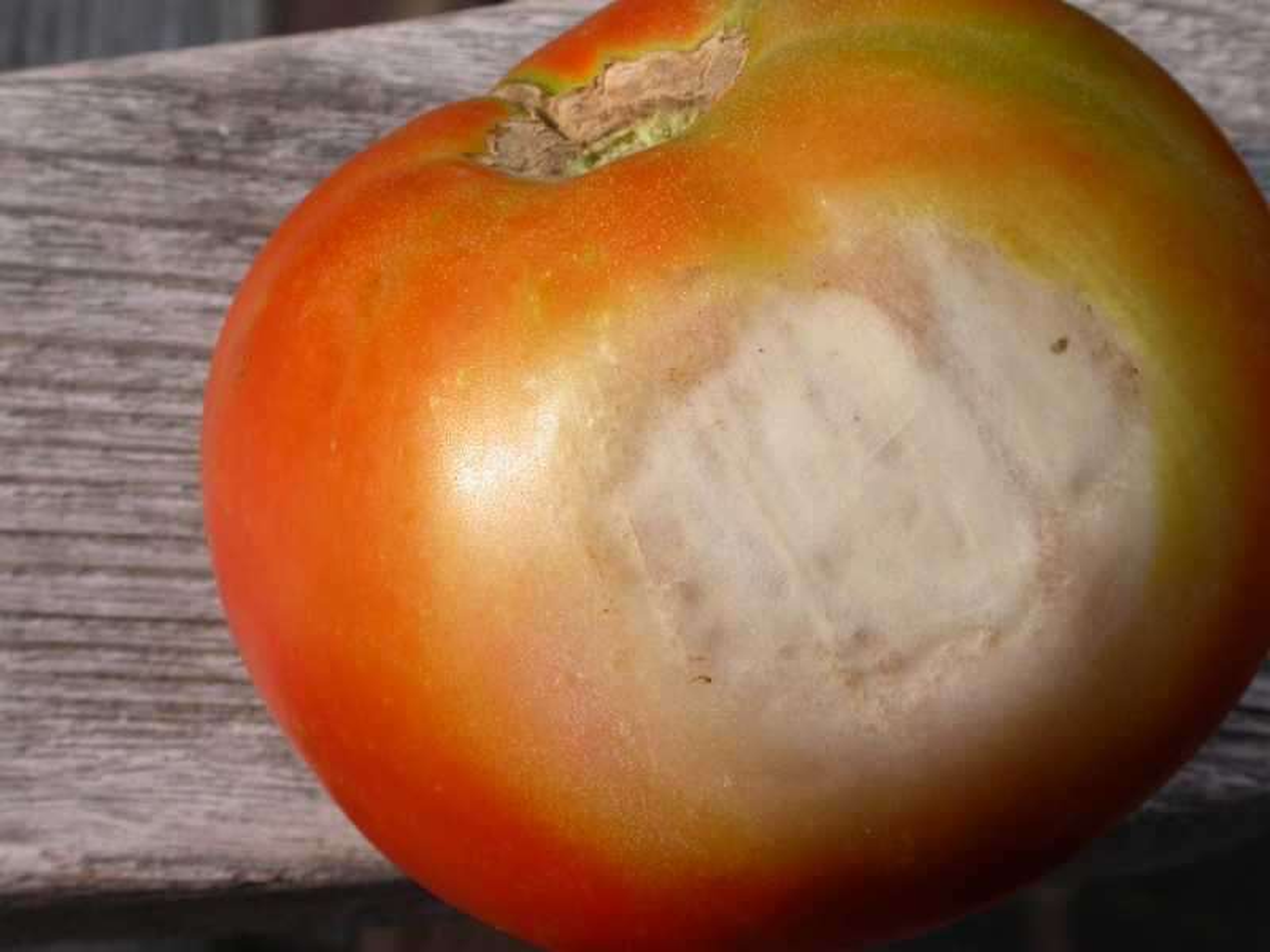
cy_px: 476
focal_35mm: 125
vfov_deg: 11.9
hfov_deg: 15.8
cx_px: 635
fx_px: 4586
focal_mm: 25.9
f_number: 7.2
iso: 100
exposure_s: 1/535
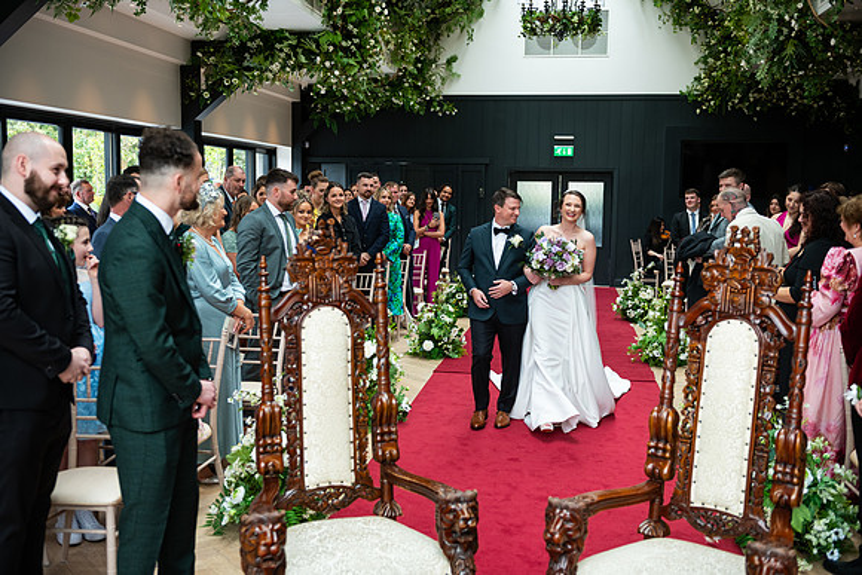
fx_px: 910
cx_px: 431
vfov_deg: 35.1
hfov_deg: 50.7
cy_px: 288
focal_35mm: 38
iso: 400
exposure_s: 1/200
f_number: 3.5
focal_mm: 38
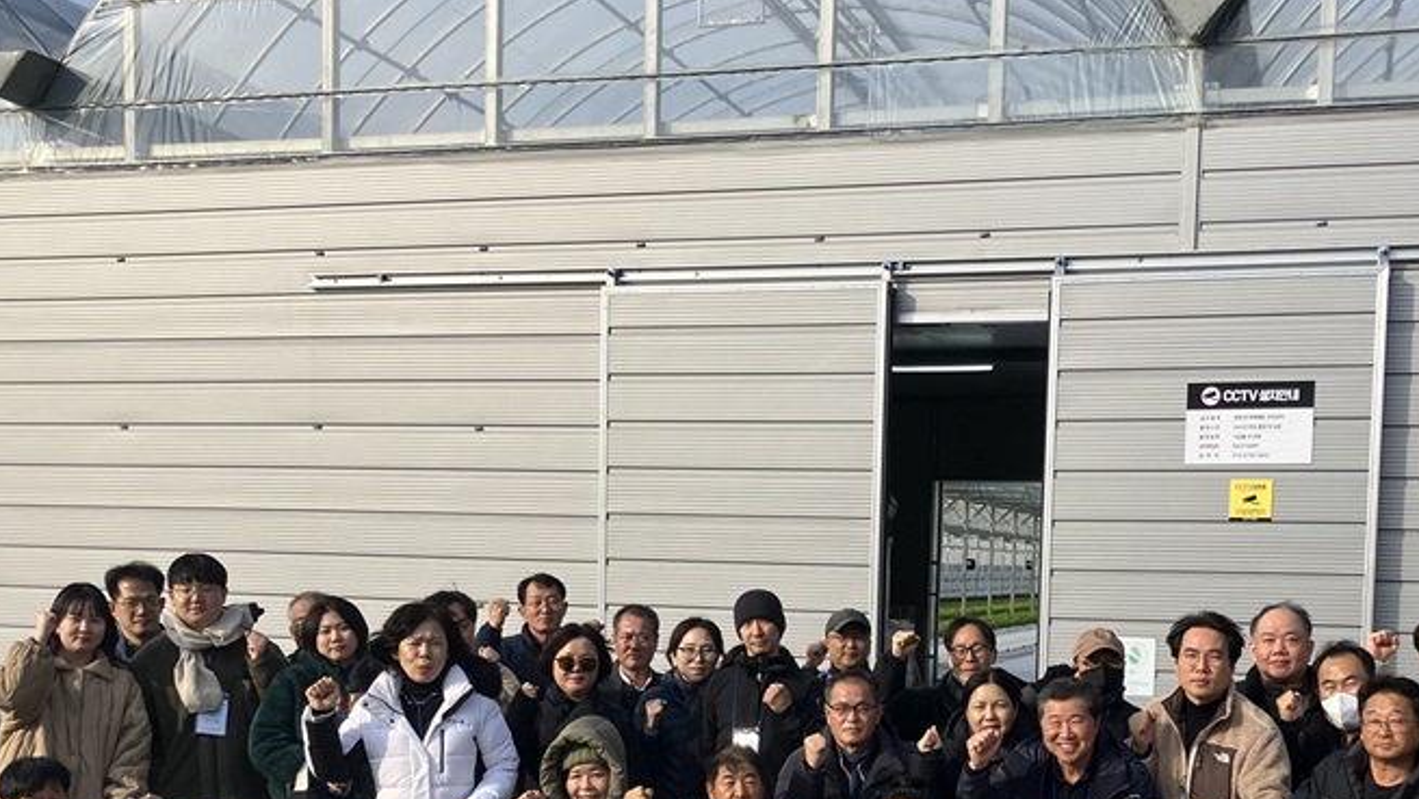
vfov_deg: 25.8
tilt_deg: -6.5
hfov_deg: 45.3
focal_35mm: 45
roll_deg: -1.7
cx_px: 822
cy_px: 709
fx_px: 1694
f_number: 1.8
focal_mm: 3.99
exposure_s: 1/1473
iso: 32
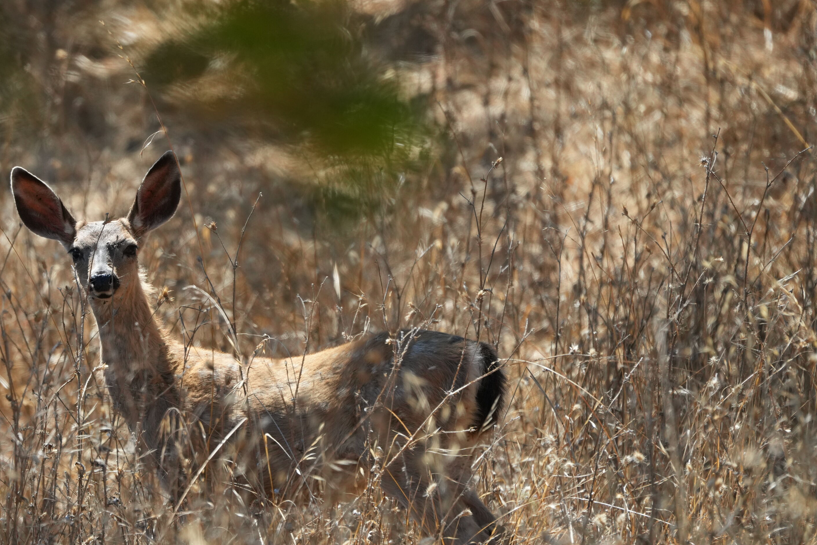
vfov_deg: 2.2
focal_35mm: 616
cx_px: 218
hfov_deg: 3.3
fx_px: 13979
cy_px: 336
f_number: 6.3
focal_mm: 400
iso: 800
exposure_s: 1/1000
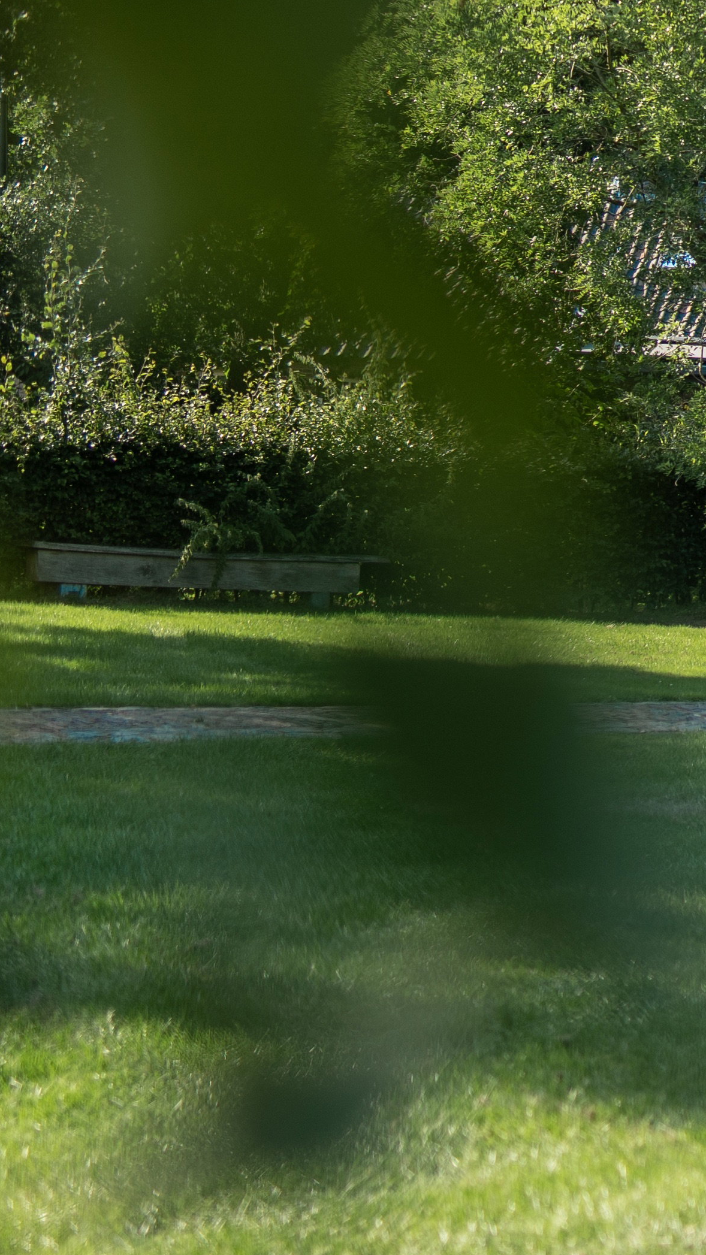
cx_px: 1660
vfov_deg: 20.3
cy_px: 419
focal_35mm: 105
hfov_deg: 10.1
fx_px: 3495
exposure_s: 1/1000
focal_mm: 35
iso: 50
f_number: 1.4
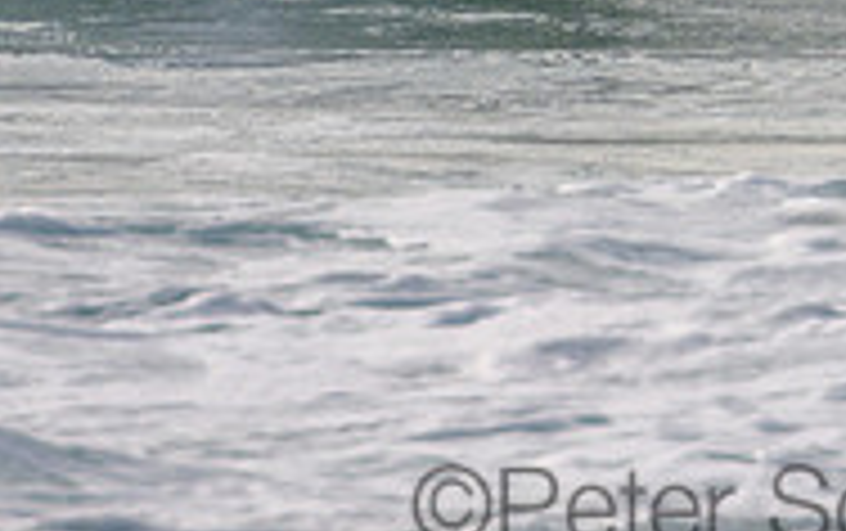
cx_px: 1129
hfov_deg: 1.2
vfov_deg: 0.8
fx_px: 39935
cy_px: -282
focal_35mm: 1730
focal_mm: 400
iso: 250
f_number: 5.6
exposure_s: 1/2000
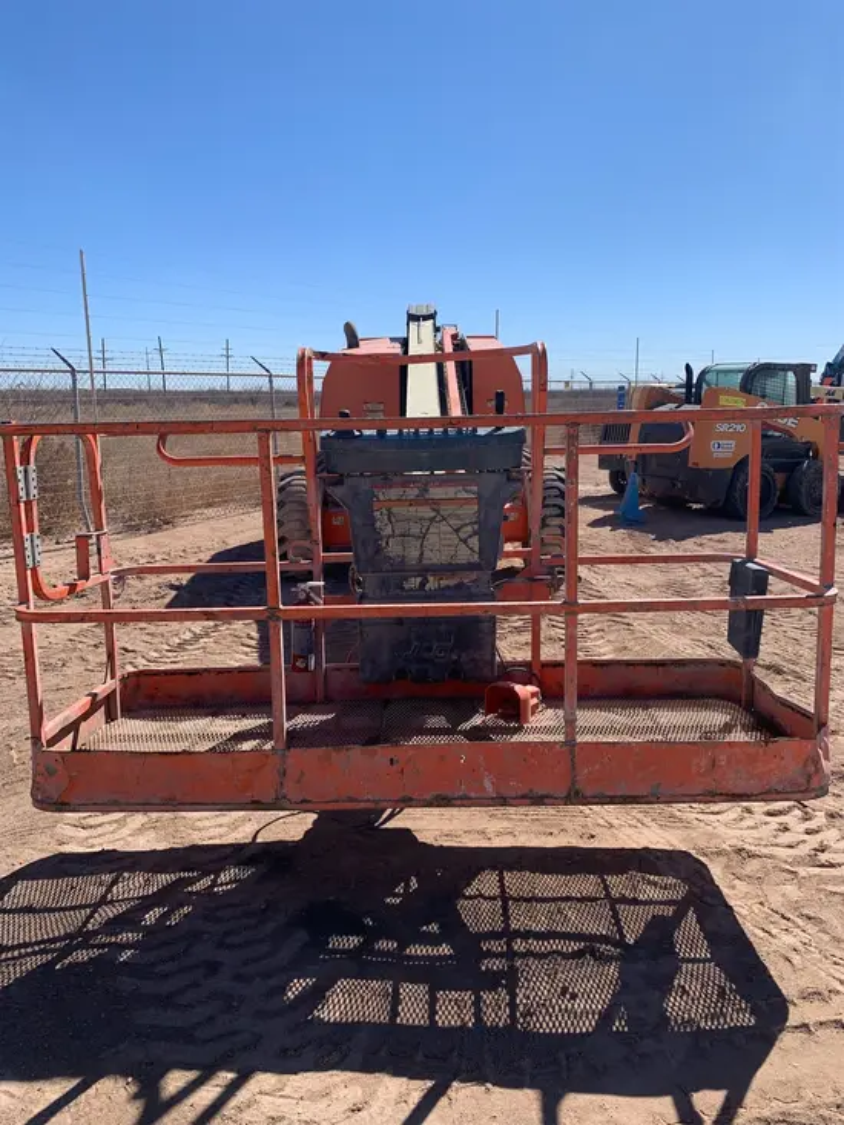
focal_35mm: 26
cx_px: 422
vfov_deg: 67.3
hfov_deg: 53.1
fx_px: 845
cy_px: 562
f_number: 1.8
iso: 25
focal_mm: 4.25
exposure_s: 1/2755
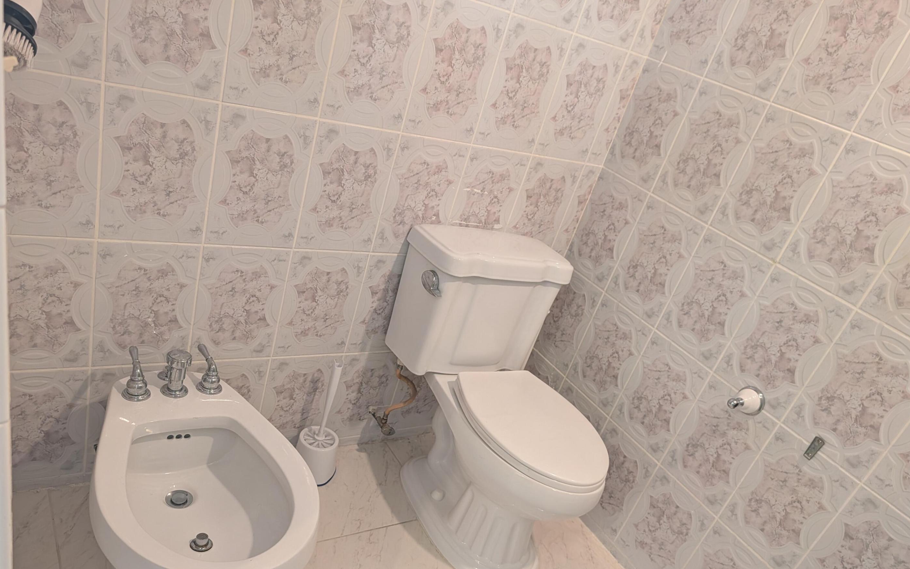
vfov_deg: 47.3
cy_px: 348
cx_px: 456
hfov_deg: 70.4
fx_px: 645
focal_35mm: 26
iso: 569
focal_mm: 6.9
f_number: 1.68
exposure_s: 1/60
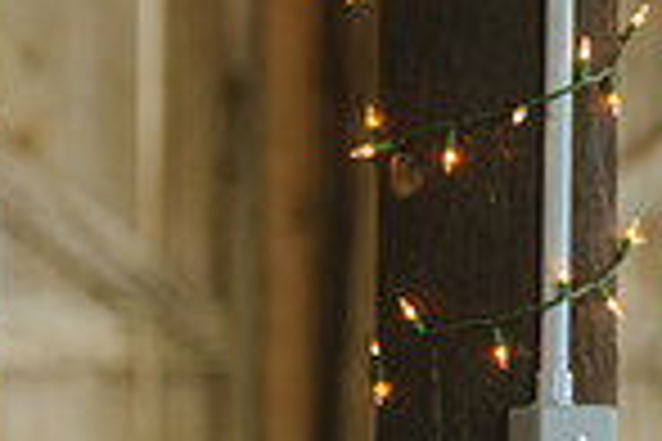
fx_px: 14508
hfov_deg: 2.6
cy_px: 749
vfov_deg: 1.7
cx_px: -626
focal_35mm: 789
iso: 250
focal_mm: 200
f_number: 2.8
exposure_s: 1/60
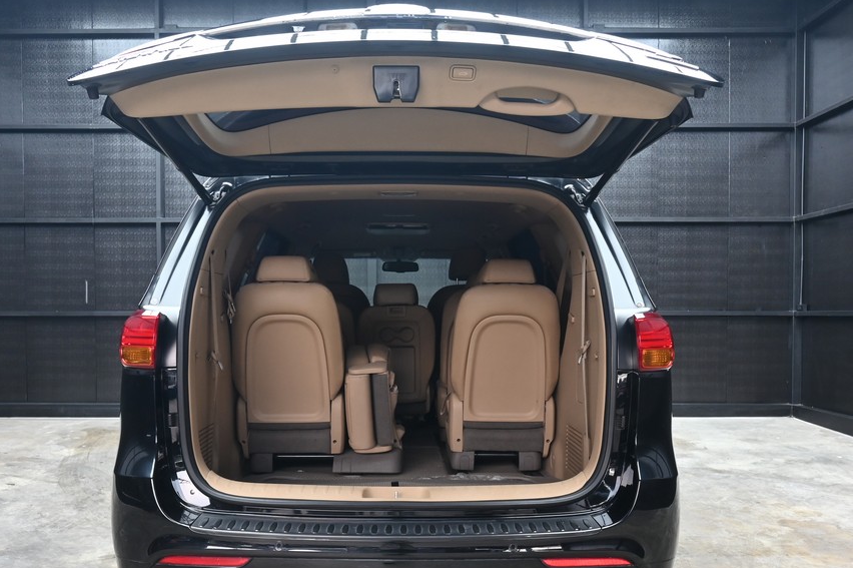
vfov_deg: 42.1
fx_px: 734
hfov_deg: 60.3
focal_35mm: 31
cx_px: 402
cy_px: 332
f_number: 6.7
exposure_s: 1/60
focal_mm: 16
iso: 560
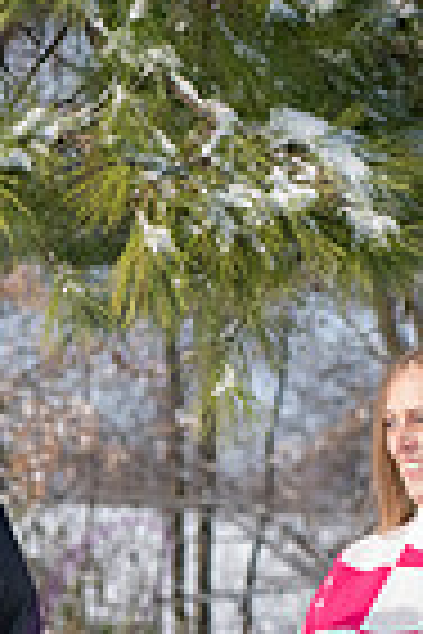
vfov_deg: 8.0
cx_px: -90
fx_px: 4494
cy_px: 585
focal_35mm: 255
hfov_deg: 5.4
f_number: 6.3
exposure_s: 1/1600
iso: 640
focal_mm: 80
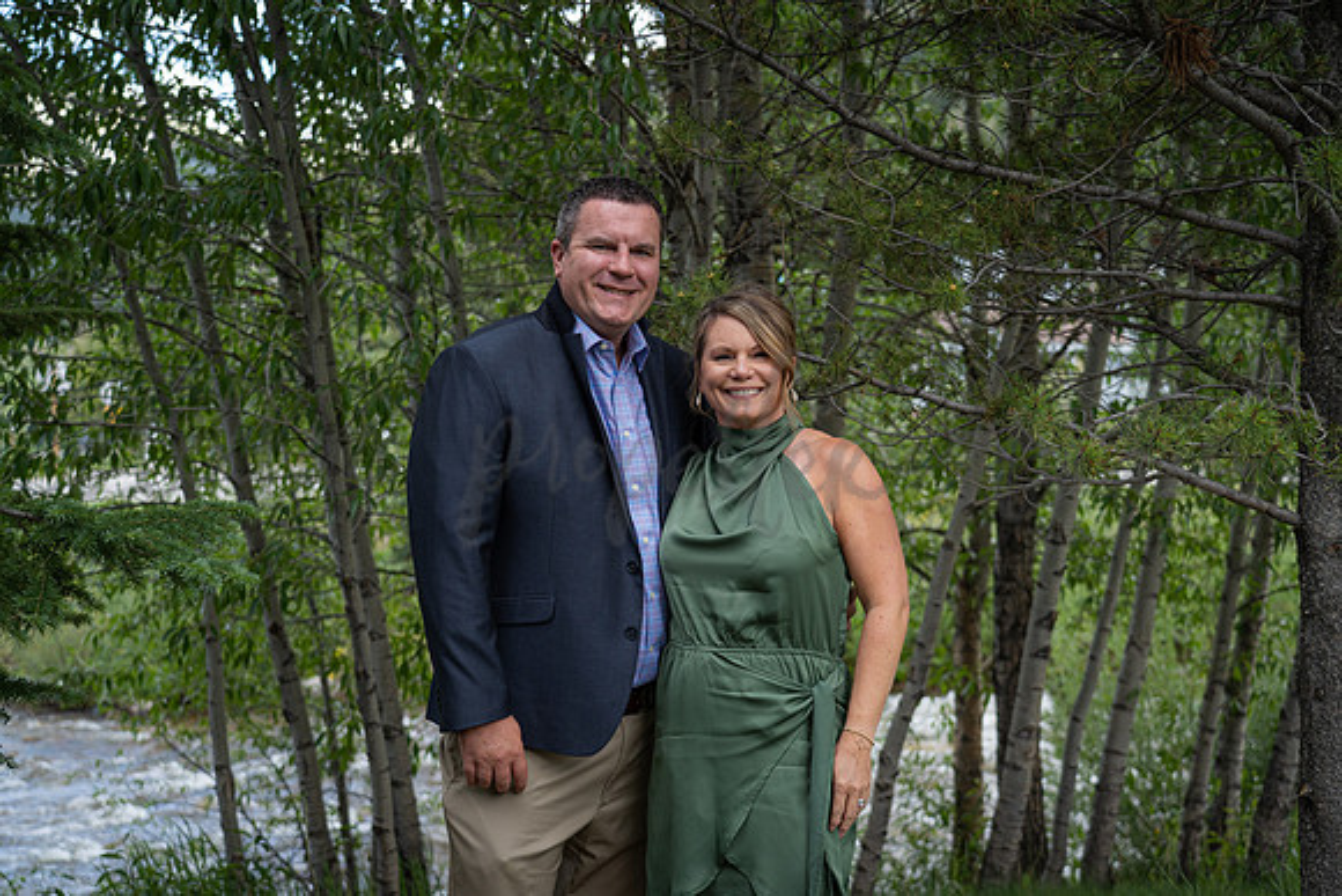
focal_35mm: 51
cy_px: 448
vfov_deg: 26.5
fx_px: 1902
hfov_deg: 38.9
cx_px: 671
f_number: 4
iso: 500
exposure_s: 1/500
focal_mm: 51
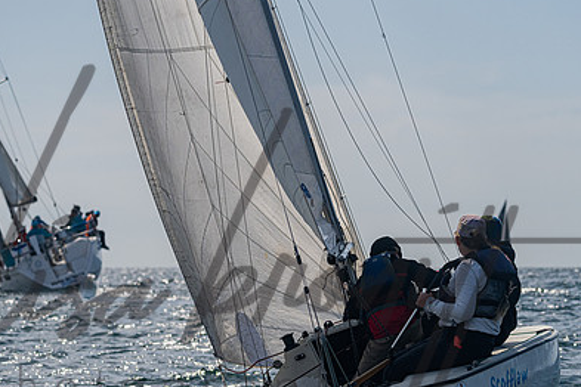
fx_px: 3825
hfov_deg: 8.7
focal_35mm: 237
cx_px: 378
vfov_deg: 5.8
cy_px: 283
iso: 320
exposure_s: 1/4000
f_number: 6.3
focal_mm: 135
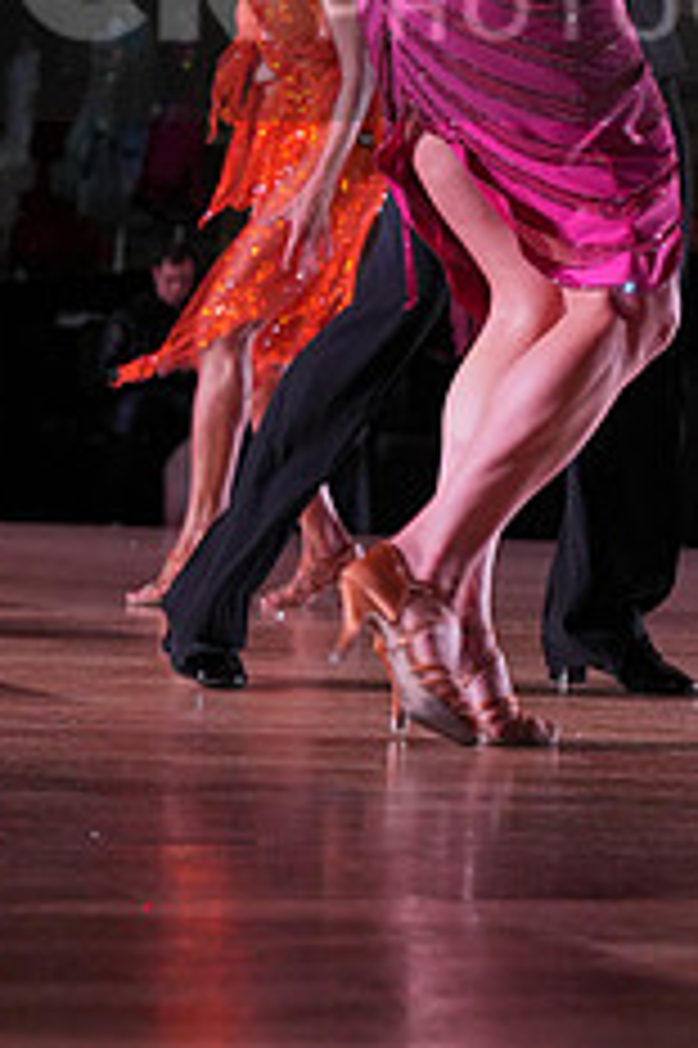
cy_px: -27
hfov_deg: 11.6
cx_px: 588
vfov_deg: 17.1
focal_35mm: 117
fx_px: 3408
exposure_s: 1/500
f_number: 4
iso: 1600
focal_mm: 47
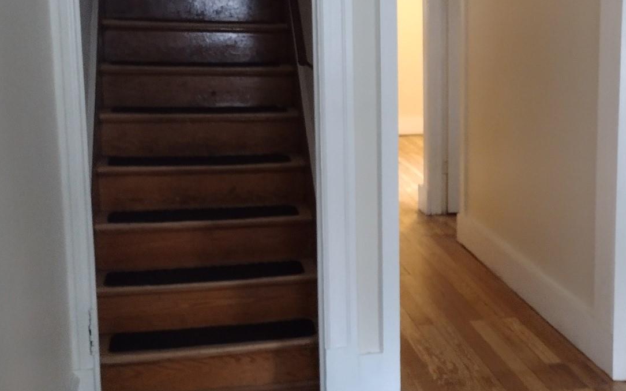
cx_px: 485
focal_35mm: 54
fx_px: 921
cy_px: 173
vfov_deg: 24.0
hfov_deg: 36.5
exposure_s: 1/24
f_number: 1.7
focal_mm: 4.71
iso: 875
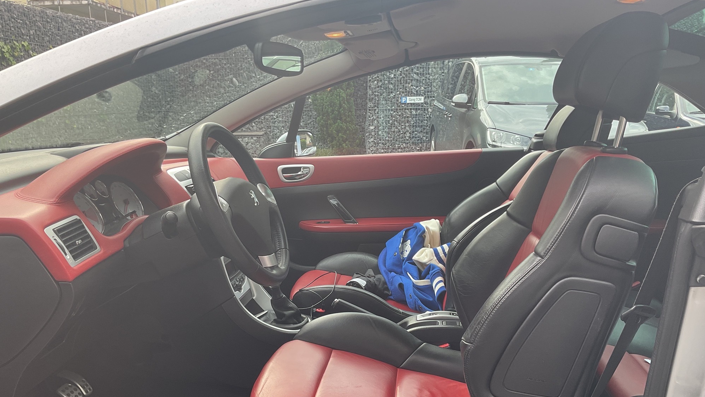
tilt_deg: -14.1
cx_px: 351
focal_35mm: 32
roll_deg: -1.7
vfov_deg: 36.5
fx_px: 598
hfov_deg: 61.0
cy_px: 248
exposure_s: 1/100
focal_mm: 3
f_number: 1.8
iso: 16
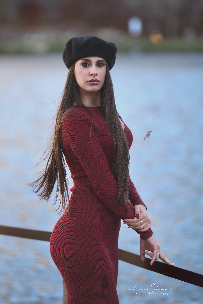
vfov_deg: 16.0
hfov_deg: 10.7
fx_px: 1083
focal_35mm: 128
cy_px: 152
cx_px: 102
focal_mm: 85
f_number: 1.4
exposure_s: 1/125
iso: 160
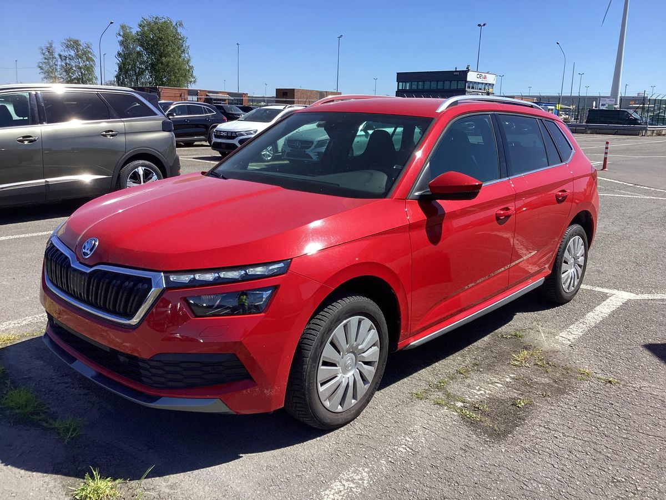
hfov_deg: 58.4
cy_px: 250
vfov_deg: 45.4
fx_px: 596
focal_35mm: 31
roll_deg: -3.3
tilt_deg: -13.2
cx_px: 333
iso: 25
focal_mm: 3.3
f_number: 2.4
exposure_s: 1/981
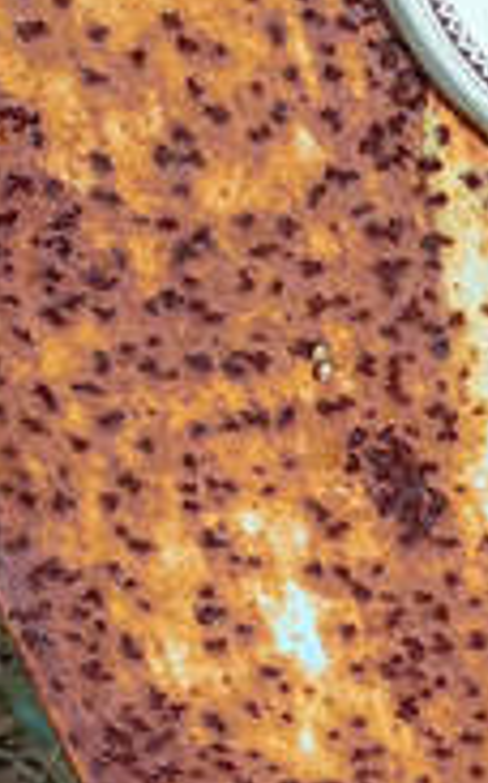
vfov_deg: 18.0
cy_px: 368
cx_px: 1177
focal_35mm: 116
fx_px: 2474
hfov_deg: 9.9
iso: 116
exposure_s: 1/932
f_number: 1.69
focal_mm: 4.76
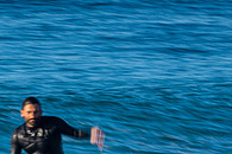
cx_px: 69
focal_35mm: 2231
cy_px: 221
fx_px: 14376
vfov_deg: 0.6
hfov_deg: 0.9
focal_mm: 500
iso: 100
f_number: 22
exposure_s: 1/20
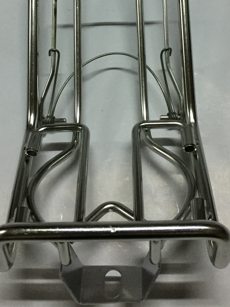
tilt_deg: -61.4
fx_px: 443
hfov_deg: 29.1
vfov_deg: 36.6
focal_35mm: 50
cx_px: 112
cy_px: 52
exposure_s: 1/33
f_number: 2.2
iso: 320
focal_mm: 4.15
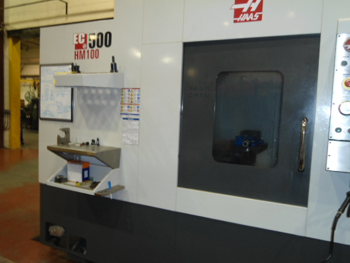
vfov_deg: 45.4
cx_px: 175
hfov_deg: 58.4
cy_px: 132
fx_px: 313
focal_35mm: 31
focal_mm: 5.6
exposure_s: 1/40
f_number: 3
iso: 100
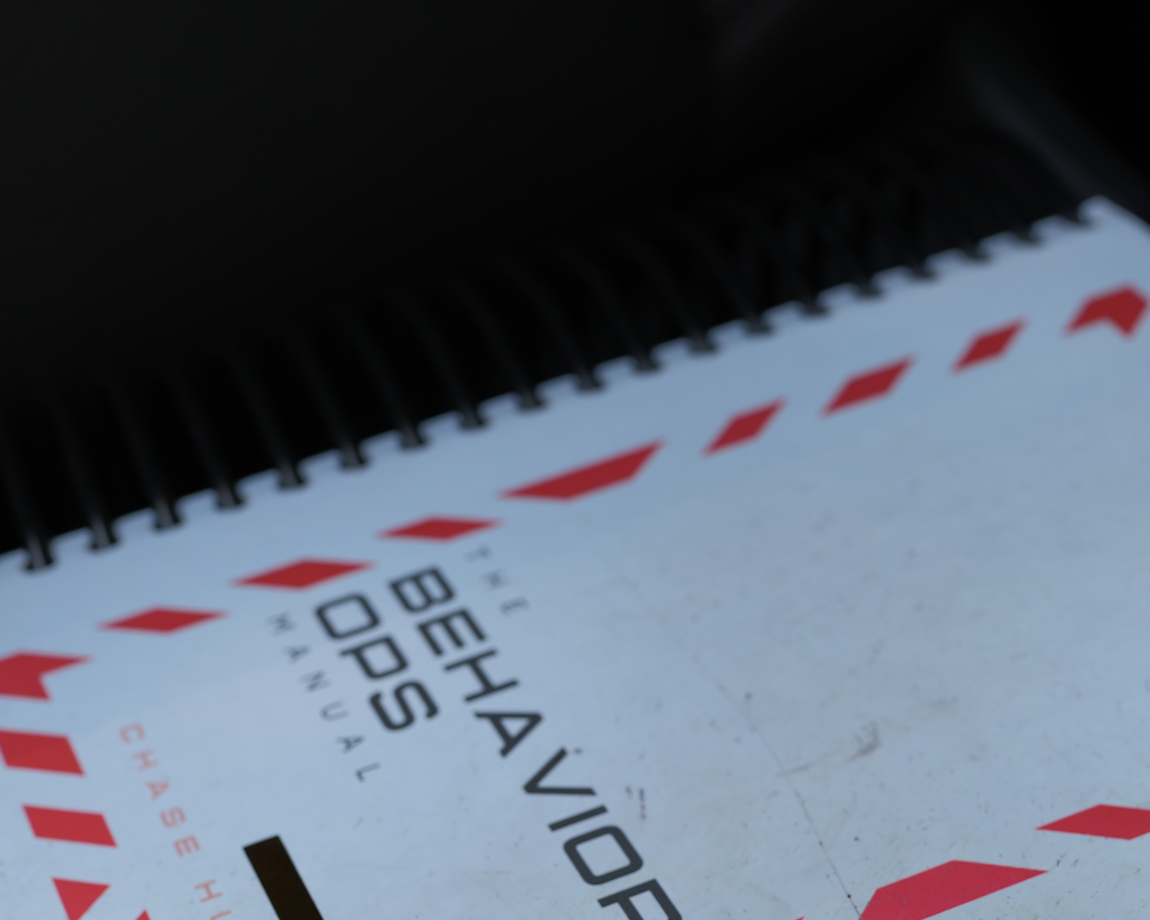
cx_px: 697
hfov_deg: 26.7
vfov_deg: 21.1
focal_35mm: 71
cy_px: 819
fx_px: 2417
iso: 100
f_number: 5
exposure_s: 1/125
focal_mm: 35
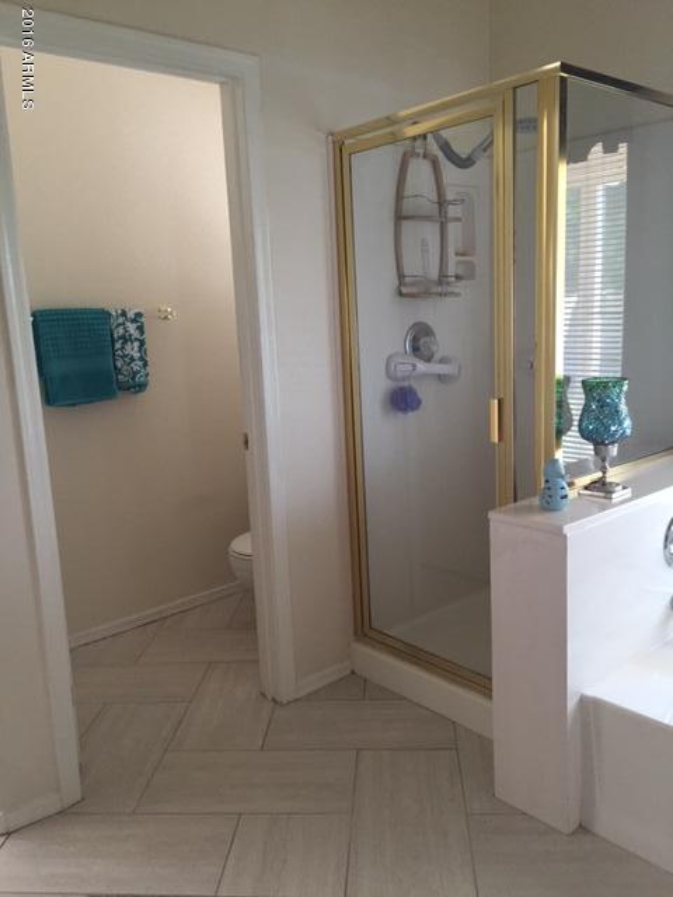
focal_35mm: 29
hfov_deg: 48.2
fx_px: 752
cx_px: 336
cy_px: 448
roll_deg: +2.7
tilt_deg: -10.4
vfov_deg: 61.7
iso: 125
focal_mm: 4.15
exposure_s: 1/30
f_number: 2.2
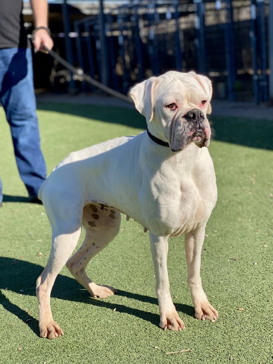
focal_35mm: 52
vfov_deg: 36.8
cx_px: 136
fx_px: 547
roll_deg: +4.2
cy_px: 182
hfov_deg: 28.0
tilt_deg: -11.7
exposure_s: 1/1332
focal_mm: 6
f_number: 2
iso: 20
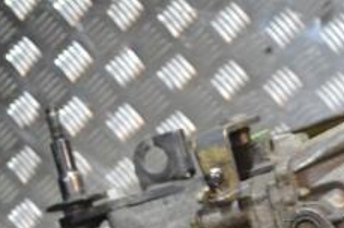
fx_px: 1727
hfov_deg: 11.3
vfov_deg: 7.5
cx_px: 312
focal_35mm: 181
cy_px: 297
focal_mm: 46
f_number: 5.3
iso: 3200
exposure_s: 1/25
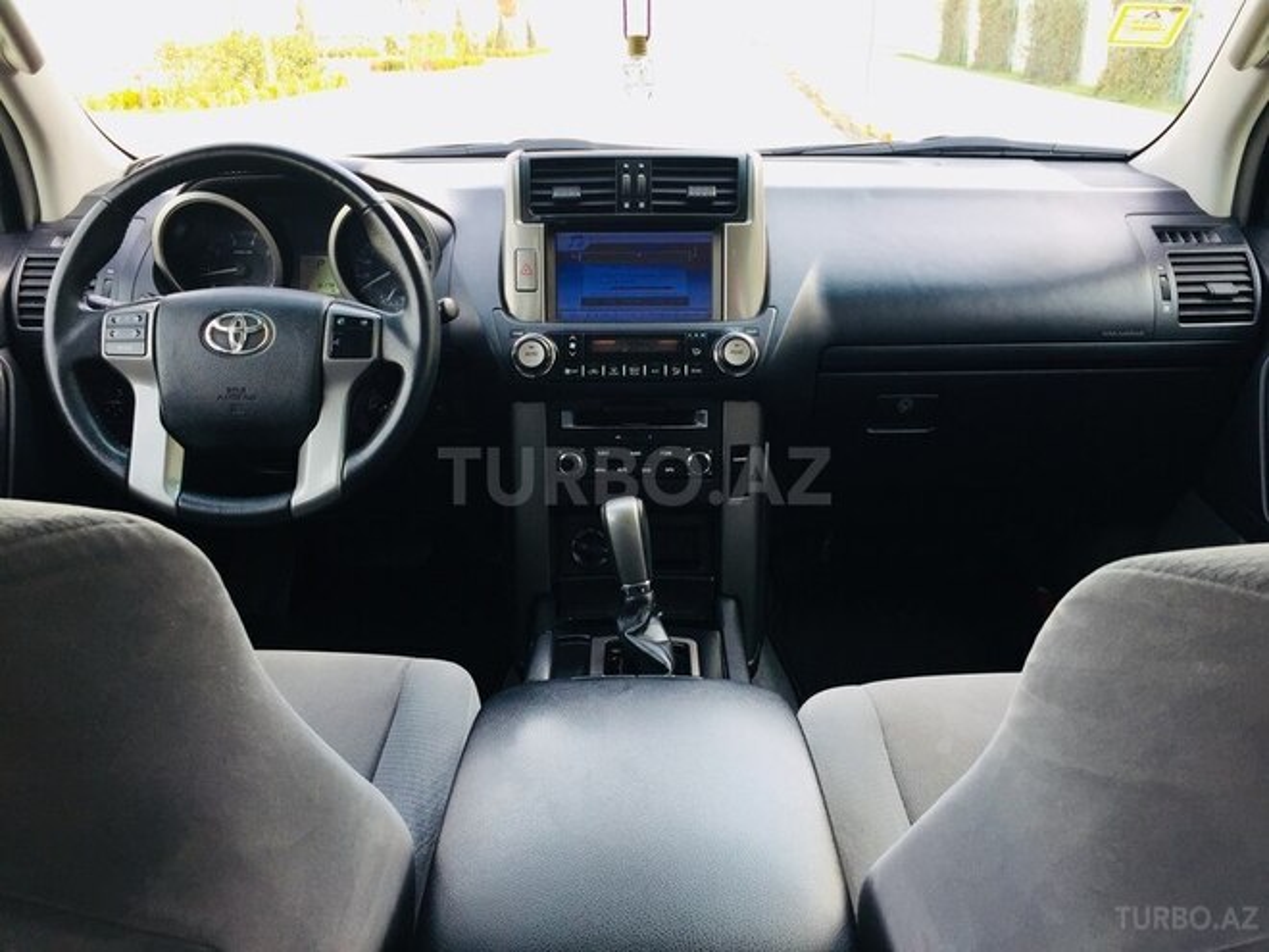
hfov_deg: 61.7
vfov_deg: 48.2
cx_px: 634
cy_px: 476
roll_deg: -0.2
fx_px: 1063
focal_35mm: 29
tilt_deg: -22.1
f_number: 2.2
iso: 32
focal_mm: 4.15
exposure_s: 1/100
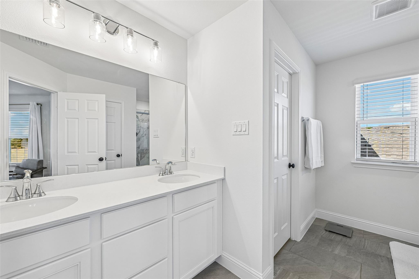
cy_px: 140
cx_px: 210
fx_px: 163
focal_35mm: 14
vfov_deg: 81.2
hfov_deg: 104.3
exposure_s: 1/80
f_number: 8
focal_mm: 14
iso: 400
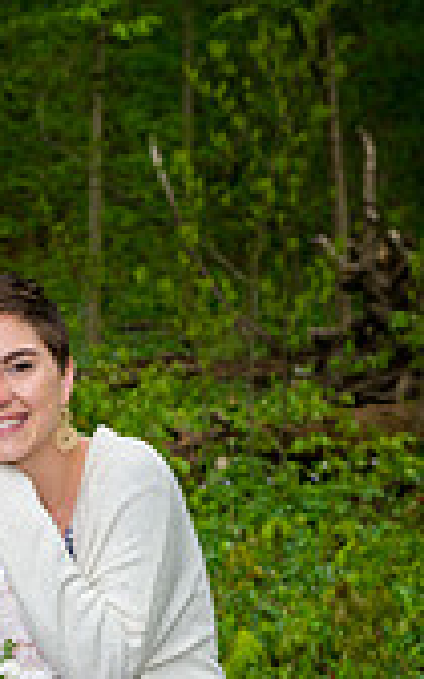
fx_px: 3125
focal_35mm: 169
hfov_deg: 7.7
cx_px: -30
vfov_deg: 12.1
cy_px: 824
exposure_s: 1/125
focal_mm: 62
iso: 100
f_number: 4.8
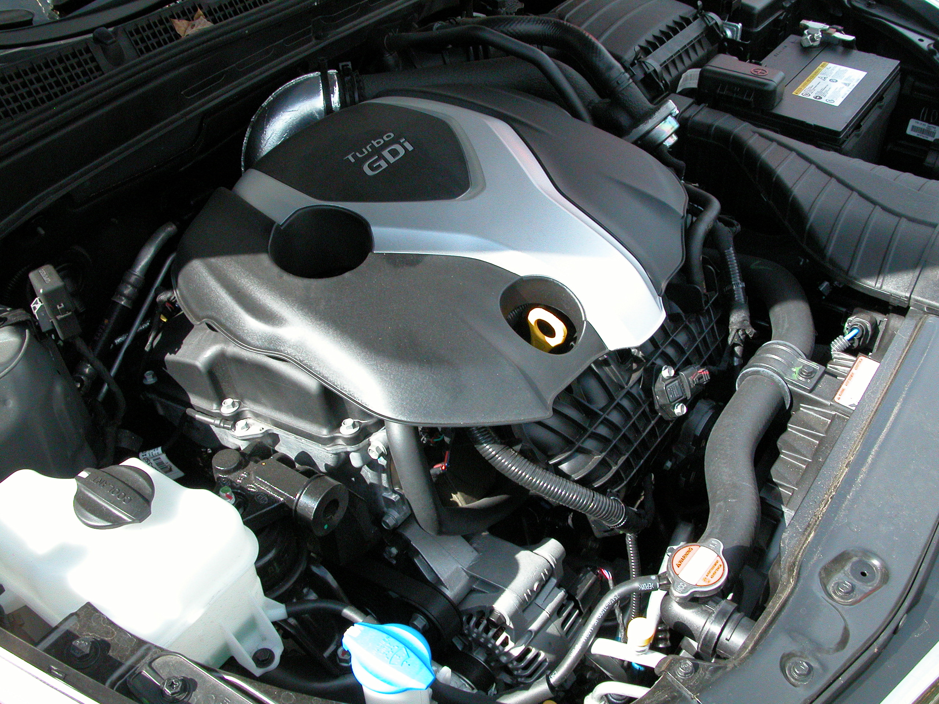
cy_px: 352
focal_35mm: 34
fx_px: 922
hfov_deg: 54.0
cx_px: 470
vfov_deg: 41.8
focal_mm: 8.9
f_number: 7.1
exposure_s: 1/354
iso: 400
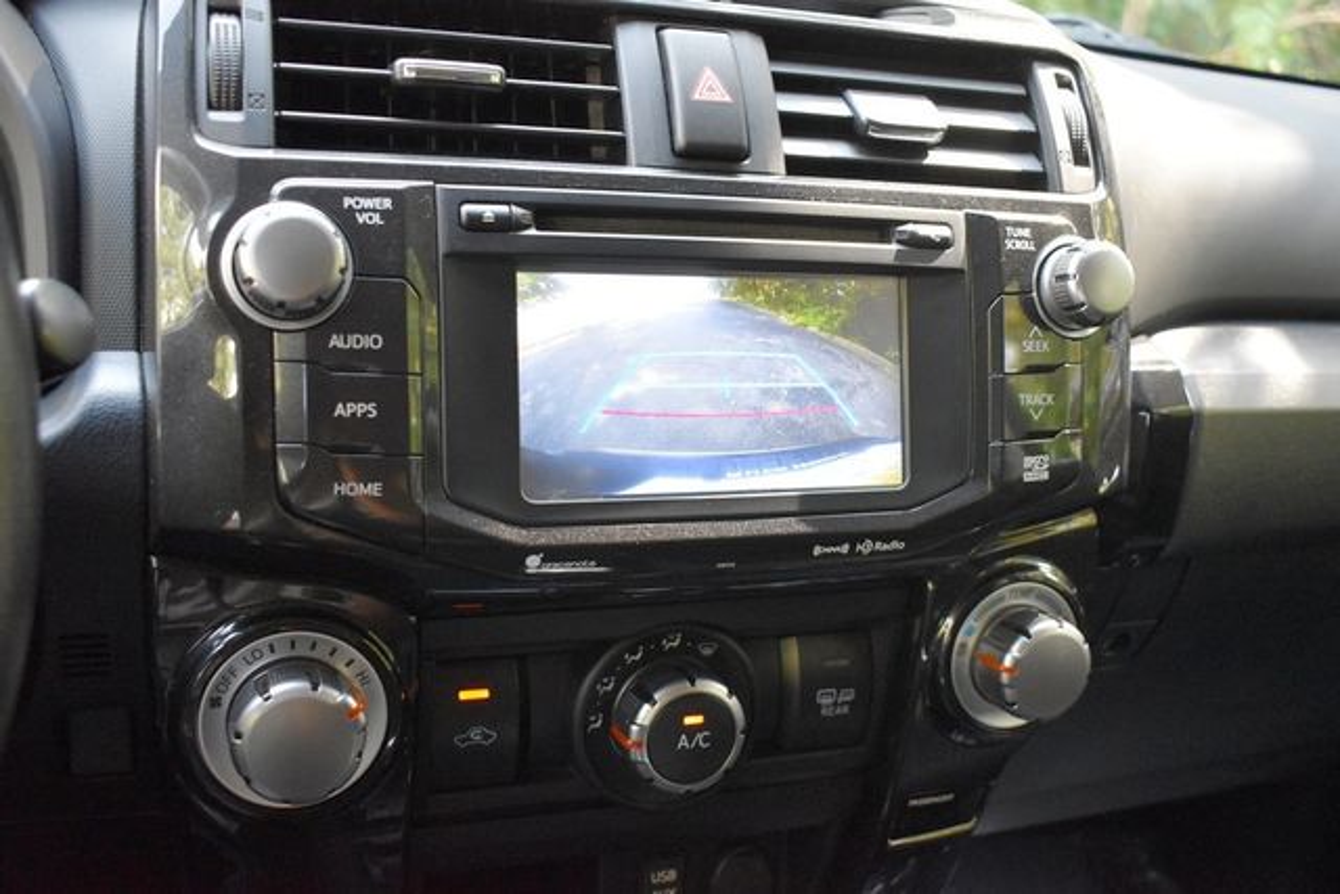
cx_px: 670
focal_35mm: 36
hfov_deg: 53.1
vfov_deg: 36.9
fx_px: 1340
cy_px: 447
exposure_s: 1/125
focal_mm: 24
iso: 2500
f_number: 3.8
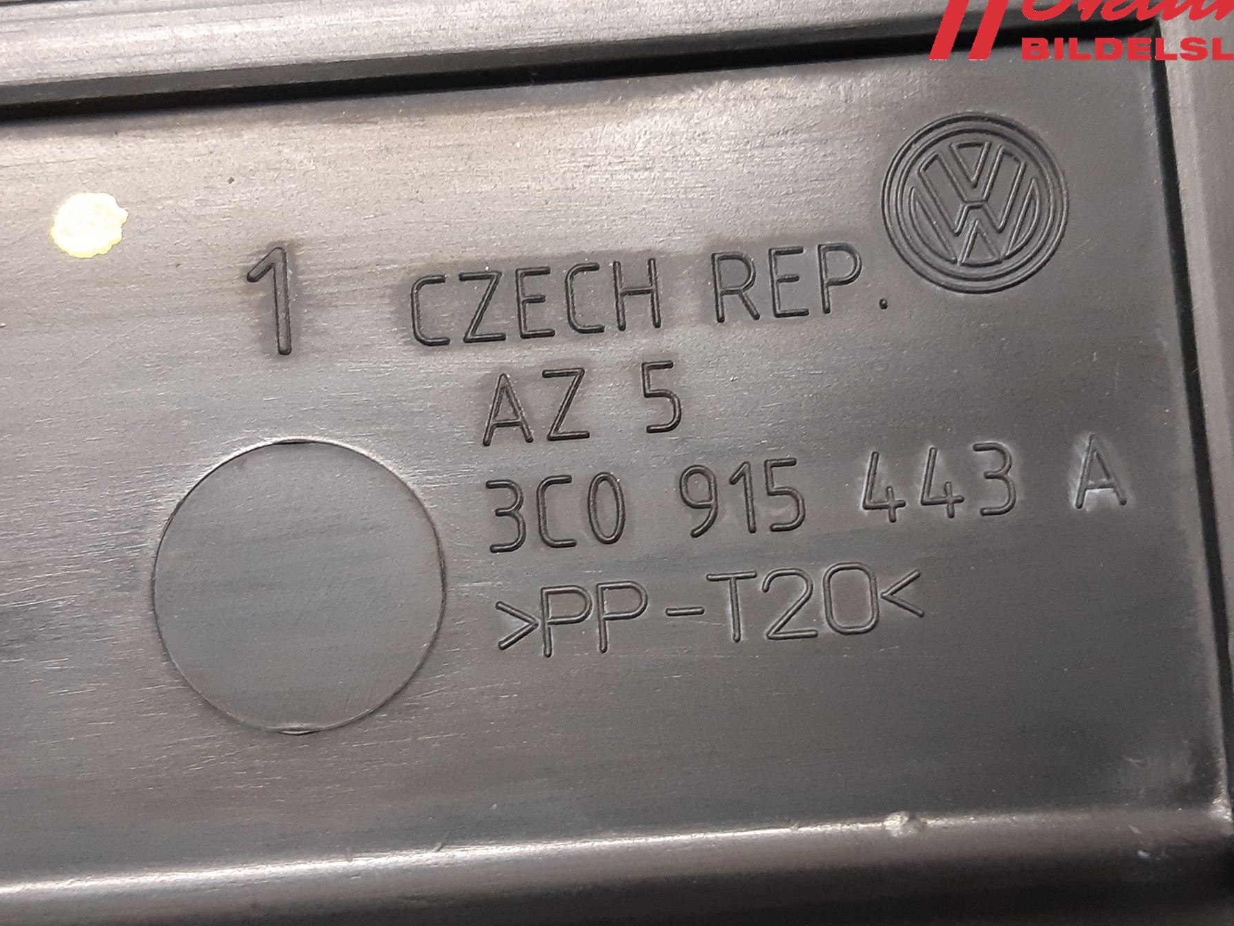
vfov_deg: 46.8
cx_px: 643
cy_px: 477
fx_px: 1069
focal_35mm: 30
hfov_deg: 59.9
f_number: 1.7
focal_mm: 3.93
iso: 250
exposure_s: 1/50
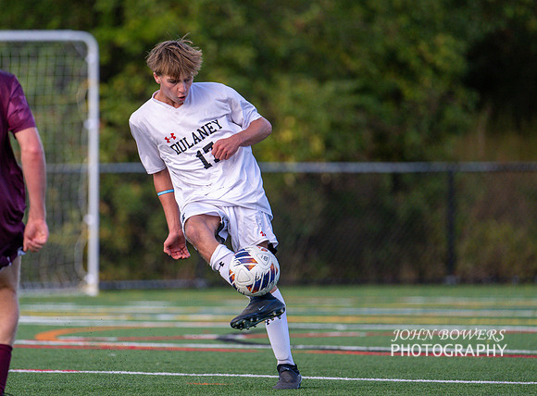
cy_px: 170
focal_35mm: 516
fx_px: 7957
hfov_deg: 3.9
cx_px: 197
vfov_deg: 2.9
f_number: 4.5
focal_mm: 400
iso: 1250
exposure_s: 1/2500
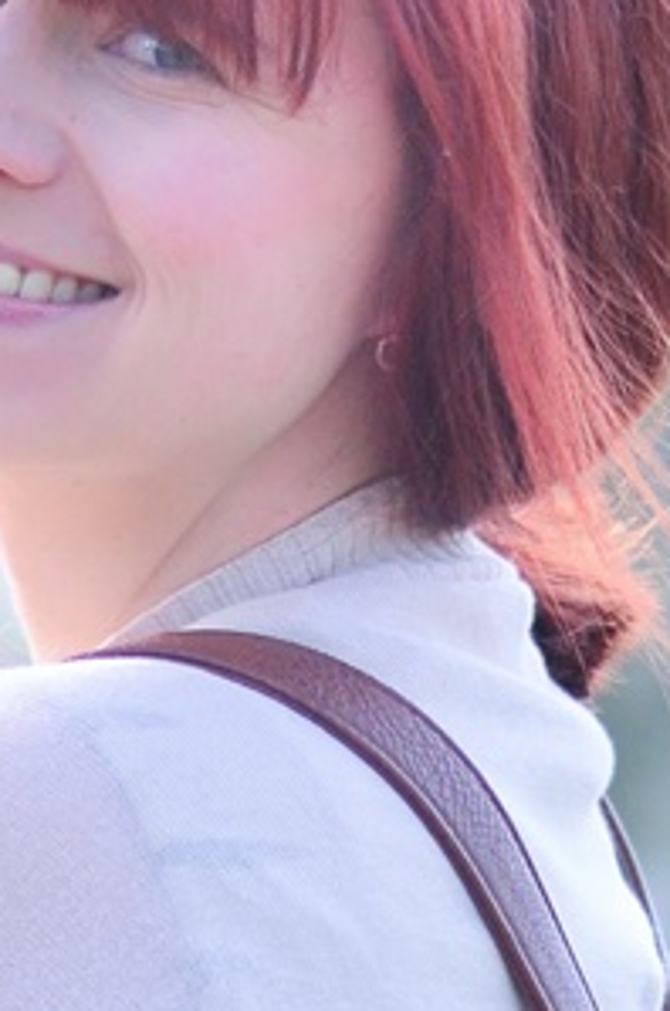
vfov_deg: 5.0
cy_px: 1638
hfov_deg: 3.3
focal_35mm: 409
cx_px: 217
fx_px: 11470
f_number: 2.2
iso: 200
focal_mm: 50
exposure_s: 1/800
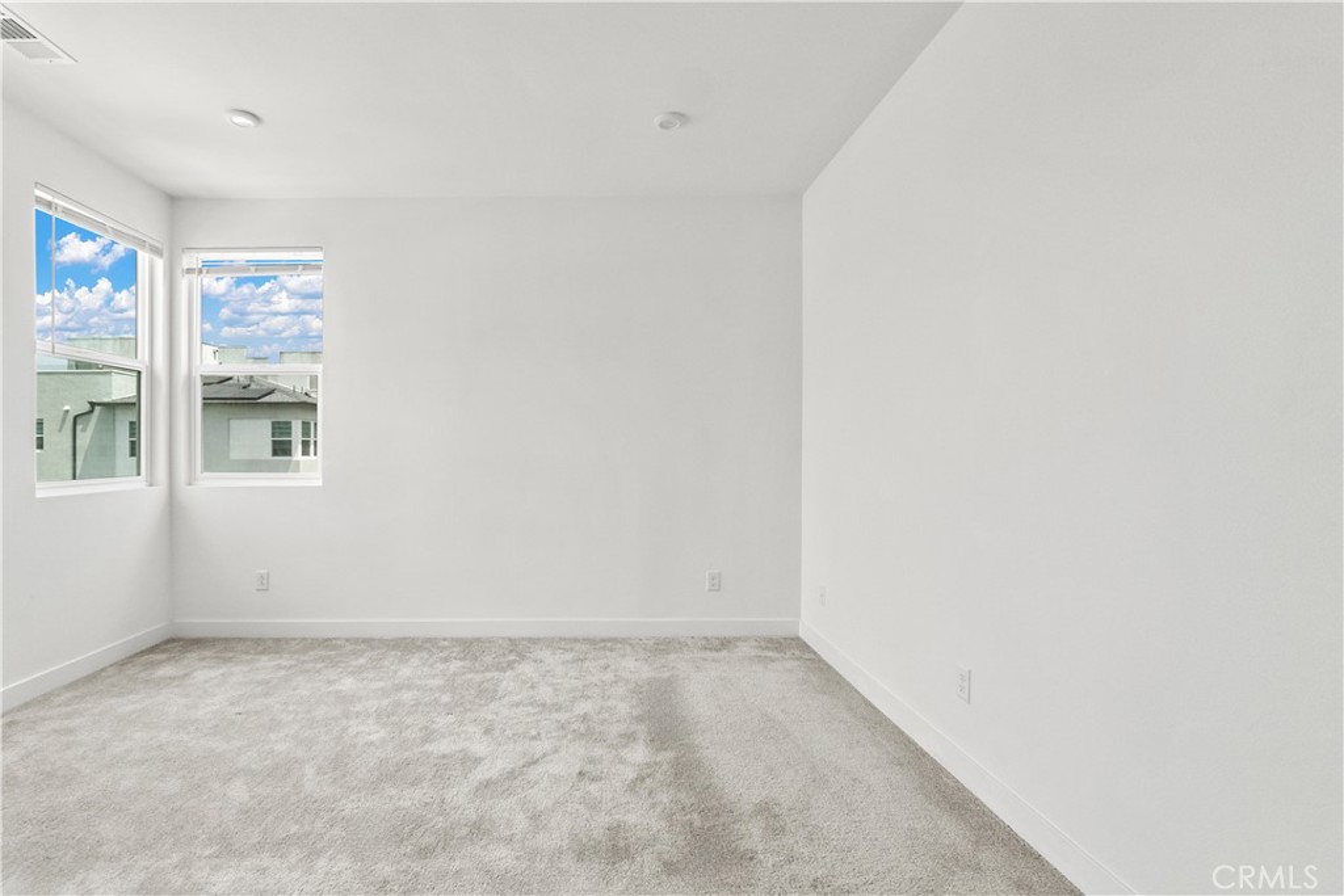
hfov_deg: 100.4
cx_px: 672
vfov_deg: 77.3
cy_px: 448
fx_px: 560
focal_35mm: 15
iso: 800
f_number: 5.6
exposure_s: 1/100
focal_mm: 10
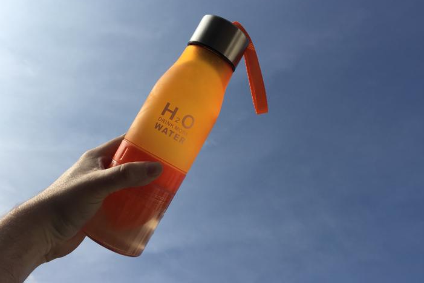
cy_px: 136
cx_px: 207
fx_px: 365
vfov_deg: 42.3
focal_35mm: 31
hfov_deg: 60.3
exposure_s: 1/2639
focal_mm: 4.15
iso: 32
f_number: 2.2
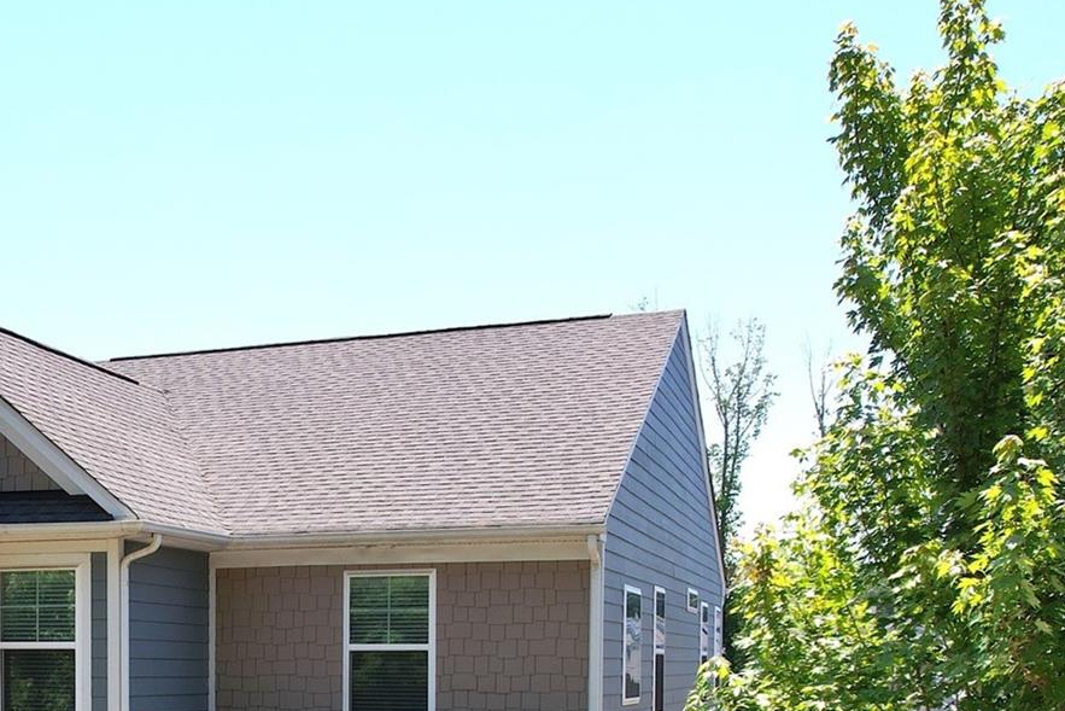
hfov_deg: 37.0
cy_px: 697
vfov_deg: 25.3
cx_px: 154
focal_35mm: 51
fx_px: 1509
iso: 100
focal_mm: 8.38
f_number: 2.8
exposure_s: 1/320
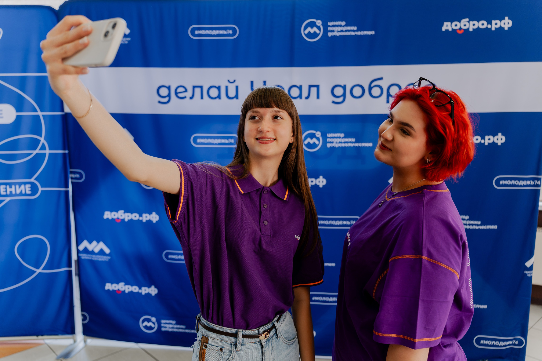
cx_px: 274
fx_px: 439
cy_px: 176
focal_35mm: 29
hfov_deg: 63.4
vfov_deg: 44.8
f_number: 2.8
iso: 500
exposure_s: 1/200
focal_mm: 28
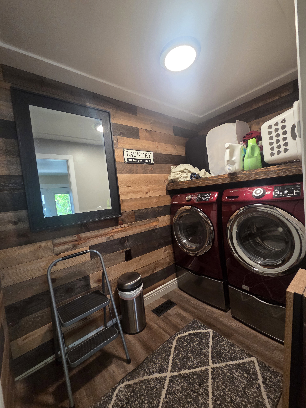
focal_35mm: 13
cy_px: 204
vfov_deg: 106.2
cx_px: 153
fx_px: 153
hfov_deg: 89.9
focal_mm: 2.2
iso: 500
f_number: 2.2
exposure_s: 1/60
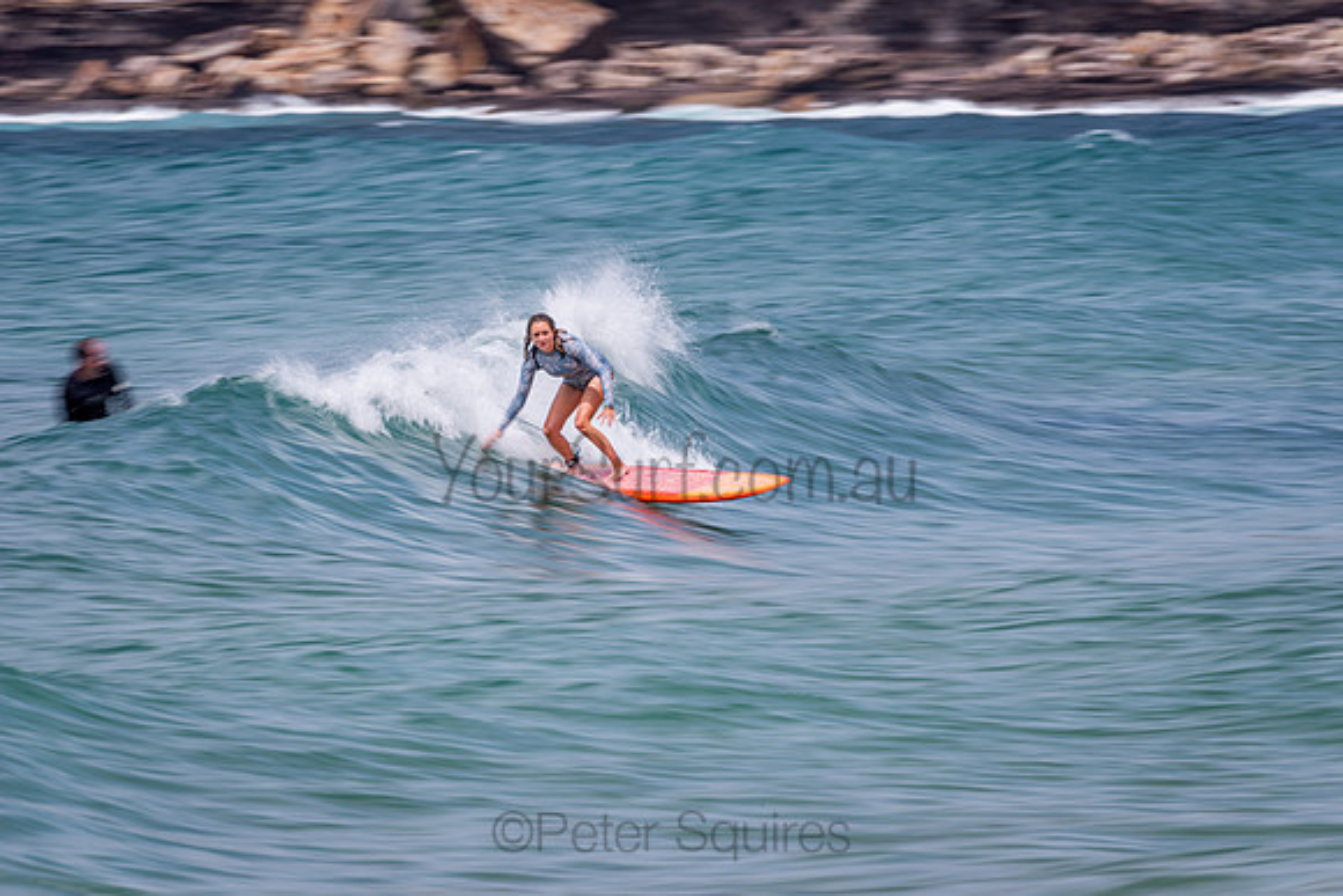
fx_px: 18656
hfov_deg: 4.1
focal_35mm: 500
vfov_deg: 2.8
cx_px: 672
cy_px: 448
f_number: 14
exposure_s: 1/25
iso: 64
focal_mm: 500
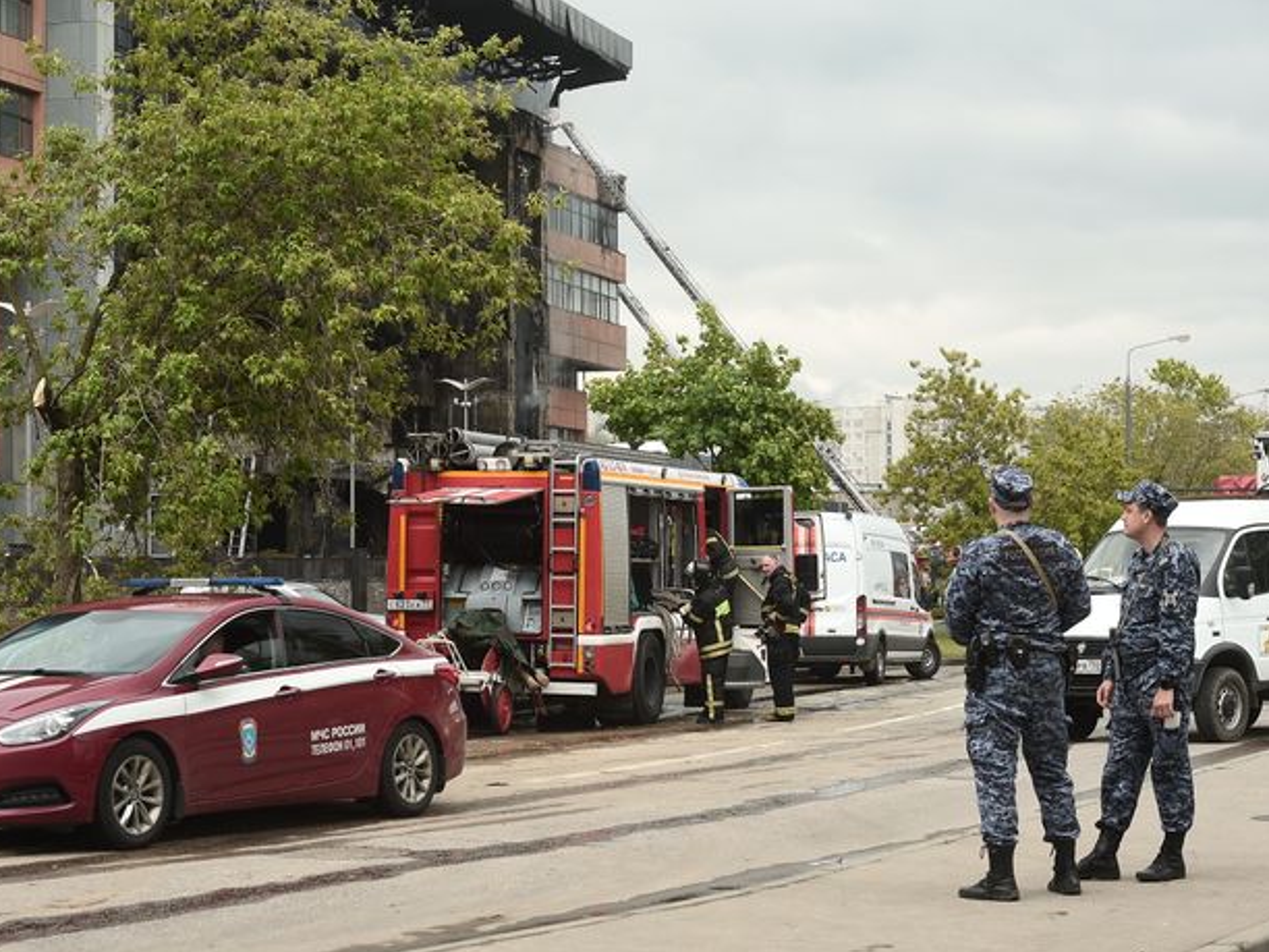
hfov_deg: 25.3
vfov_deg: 19.1
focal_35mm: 77
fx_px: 2823
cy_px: 477
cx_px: 579
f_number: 7.1
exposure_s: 1/320
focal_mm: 70
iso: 400
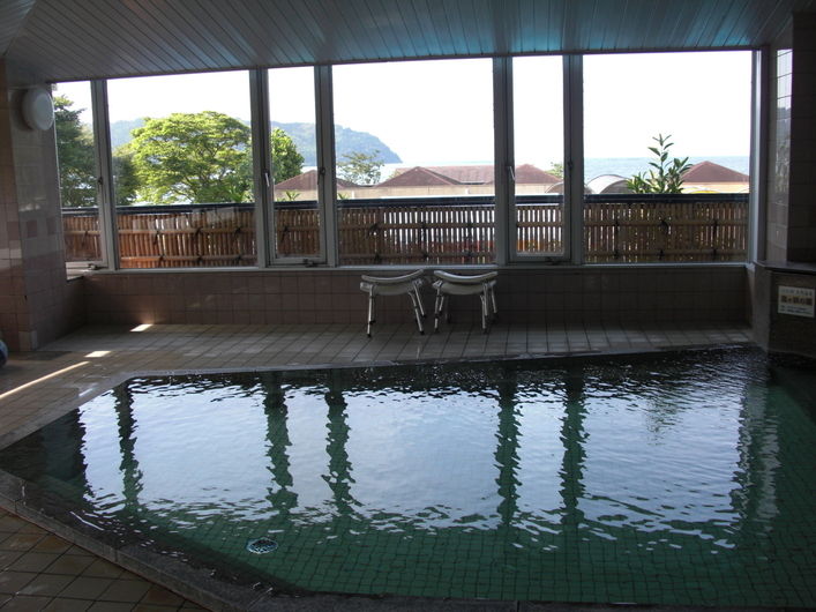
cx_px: 408
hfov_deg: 51.4
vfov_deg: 39.6
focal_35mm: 36
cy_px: 306
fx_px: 848
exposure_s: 1/125
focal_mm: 6.3
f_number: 2.8
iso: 50
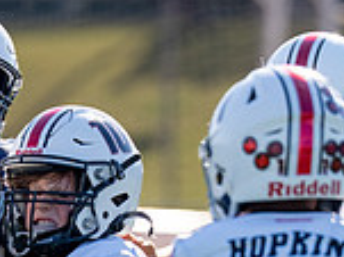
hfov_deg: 2.1
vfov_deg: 1.6
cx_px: 1
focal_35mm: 939
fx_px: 9324
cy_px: 396
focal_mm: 200
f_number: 2.8
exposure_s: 1/4000
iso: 320
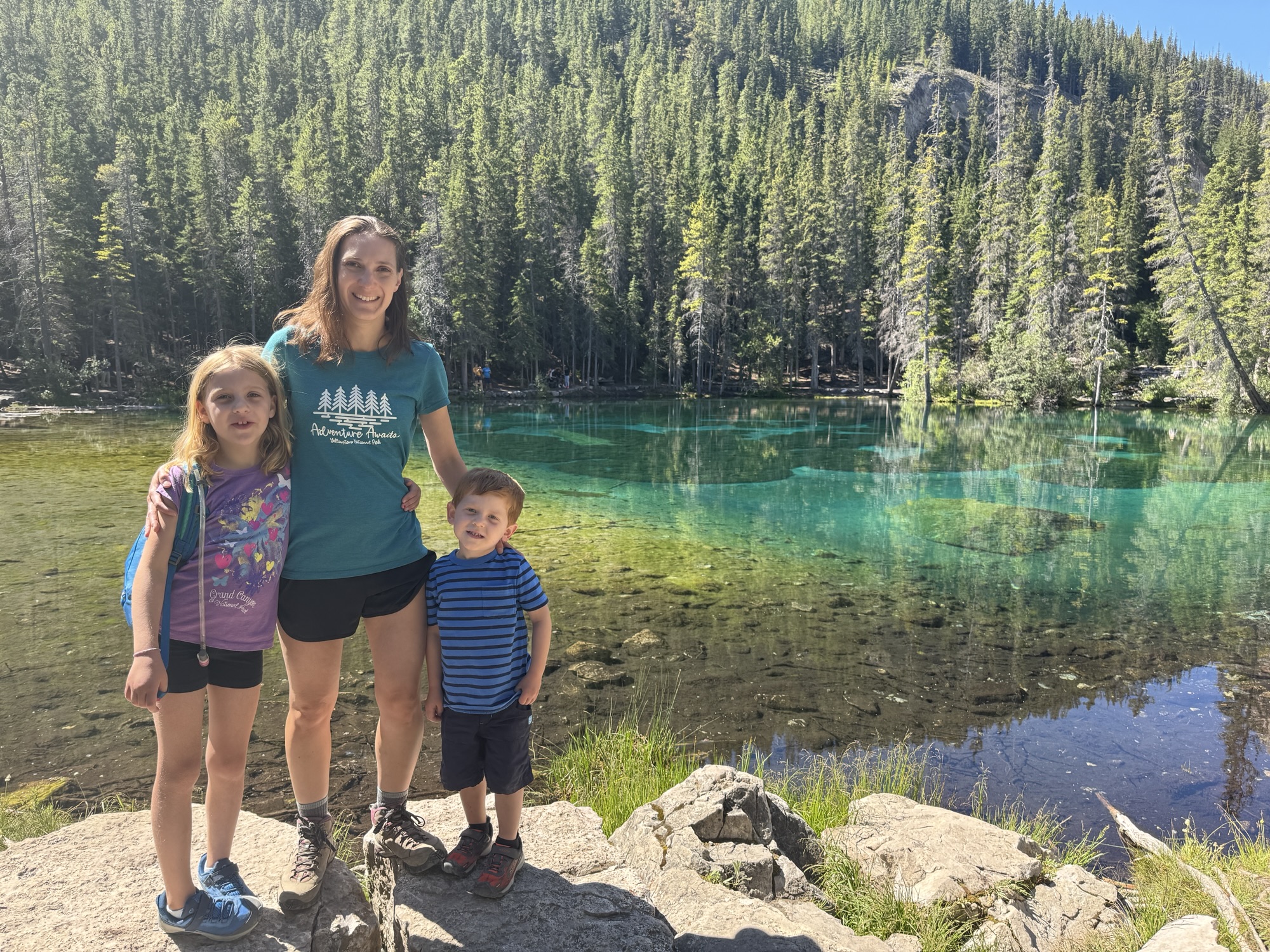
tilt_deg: -8.3
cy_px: 476
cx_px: 635
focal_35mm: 24
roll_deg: -1.6
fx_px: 881
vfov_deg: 56.8
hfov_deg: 71.6
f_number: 1.78
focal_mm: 6.76
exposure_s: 1/966
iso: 80
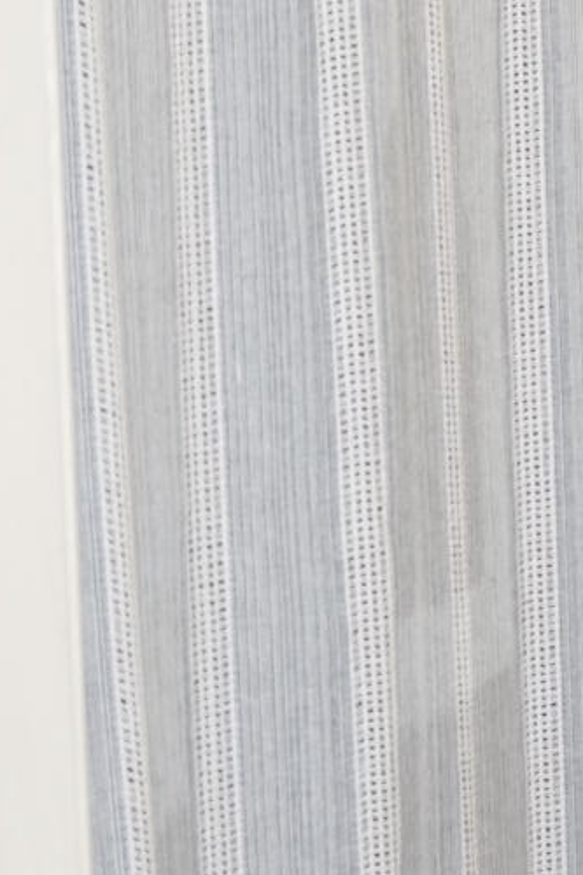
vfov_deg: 16.2
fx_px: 3063
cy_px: 266
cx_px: 1146
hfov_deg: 10.1
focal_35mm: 126
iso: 400
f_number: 4
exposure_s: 1/160
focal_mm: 21
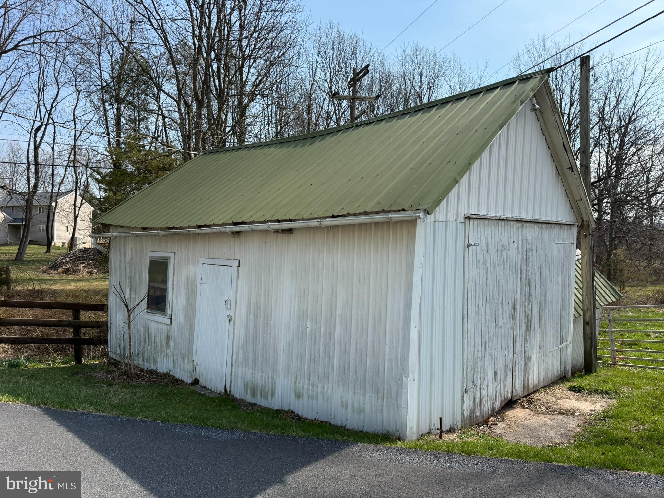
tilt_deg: -0.3
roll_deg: +0.3
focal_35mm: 24
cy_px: 249
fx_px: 460
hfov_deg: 71.6
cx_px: 332
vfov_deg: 56.8
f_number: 1.78
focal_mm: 6.76
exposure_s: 1/4405
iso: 100
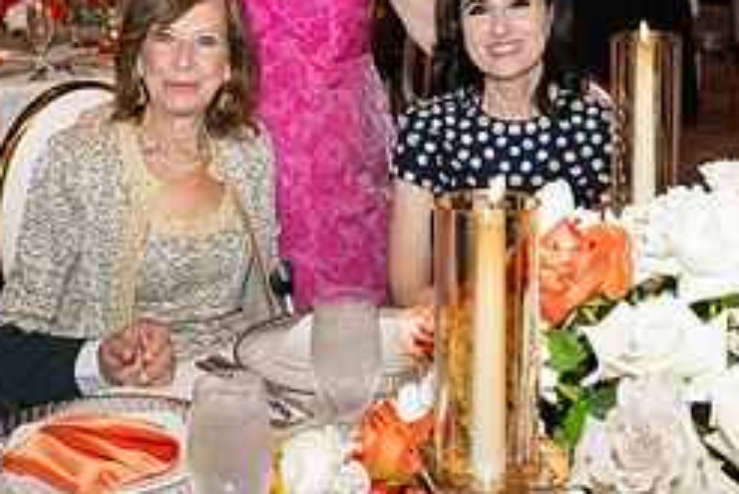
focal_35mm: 67
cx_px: 392
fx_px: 1376
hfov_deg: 30.1
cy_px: 70
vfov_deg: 20.0
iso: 800
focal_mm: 28.5
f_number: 5.6
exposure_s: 1/100
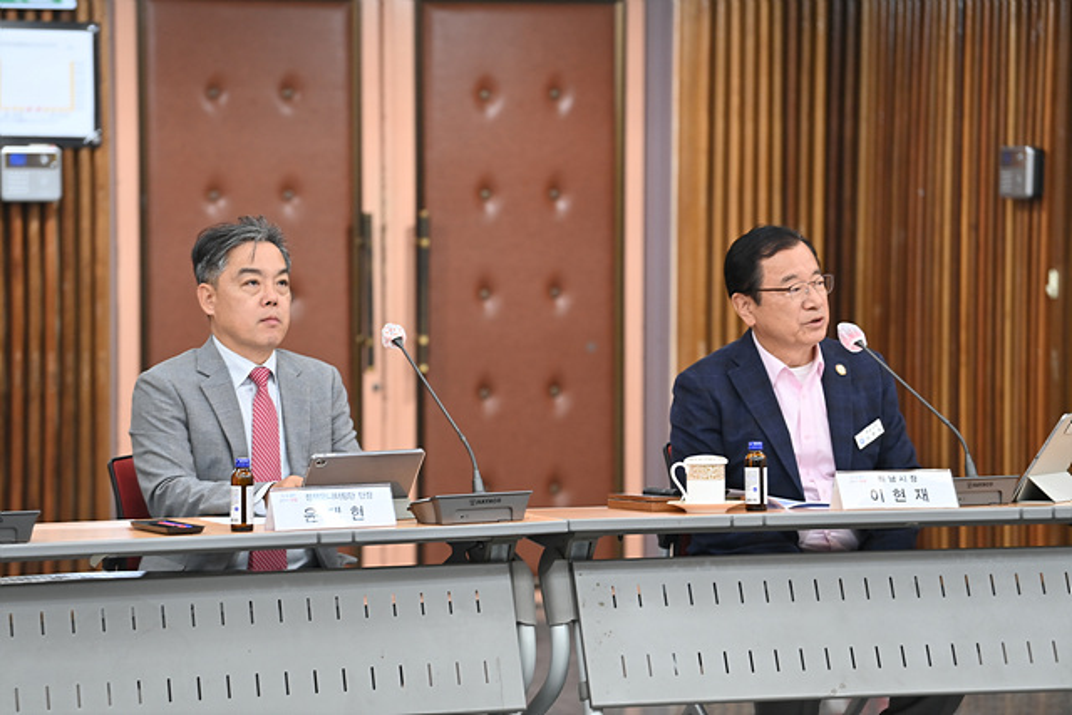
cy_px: 358
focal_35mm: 170
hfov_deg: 12.1
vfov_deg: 8.1
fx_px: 5063
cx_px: 536
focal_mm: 170
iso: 1250
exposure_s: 1/80
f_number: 3.5
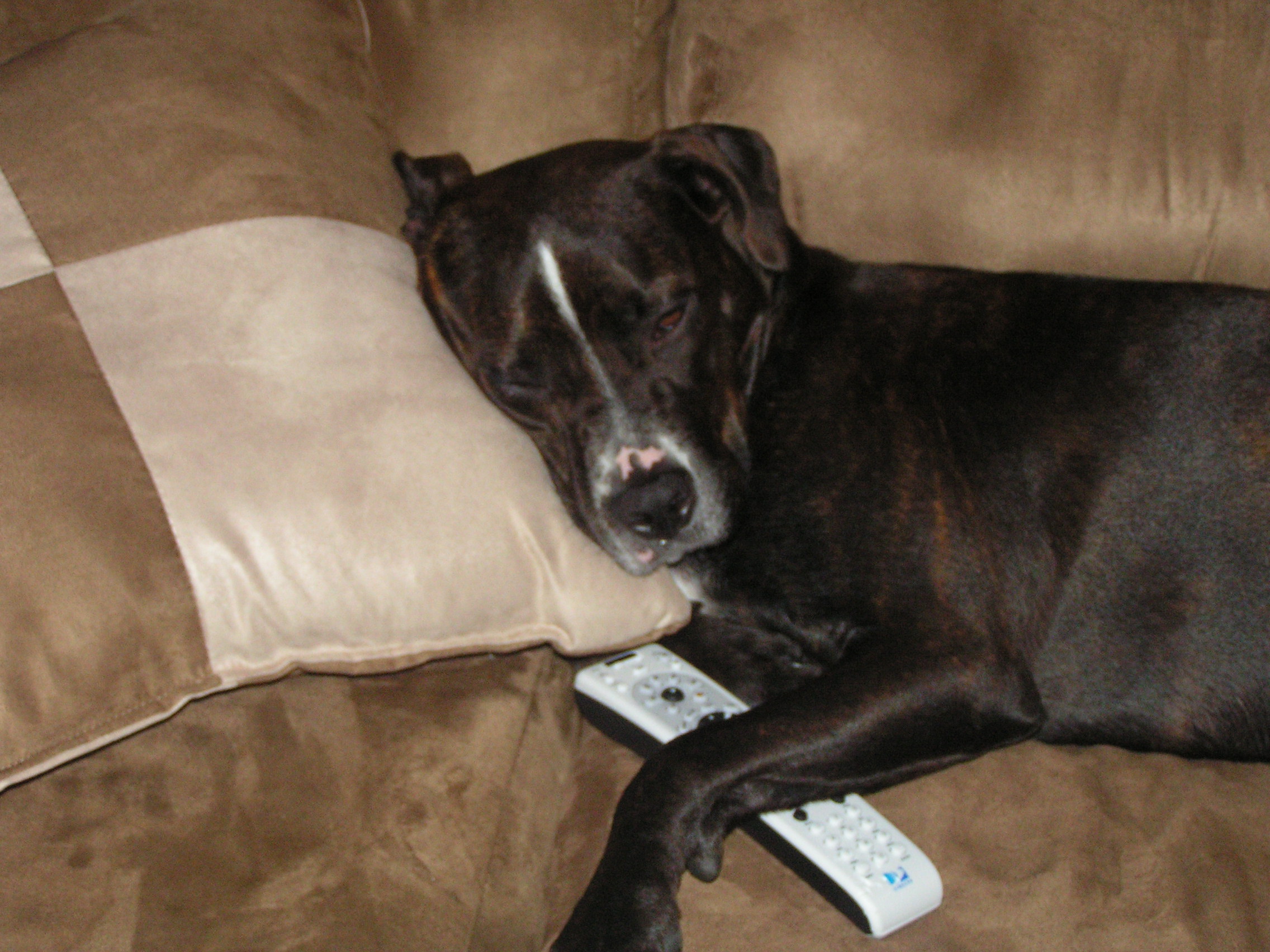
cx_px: 635
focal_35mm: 67
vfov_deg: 21.9
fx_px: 2458
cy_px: 476
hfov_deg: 29.0
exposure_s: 1/80
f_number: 3.2
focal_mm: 11.1
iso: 200
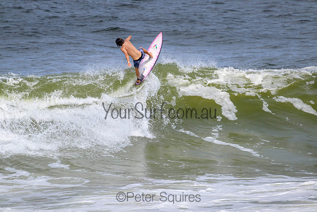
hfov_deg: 2.6
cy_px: 106
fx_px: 7046
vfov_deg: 1.7
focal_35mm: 800
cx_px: 158
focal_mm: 800
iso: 720
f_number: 11
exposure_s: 1/2000
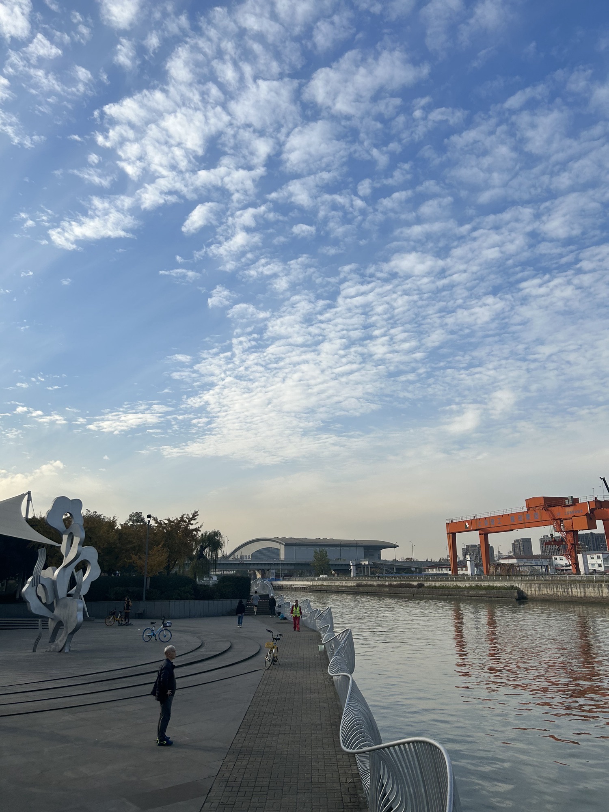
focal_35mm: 26
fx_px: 610
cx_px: 304
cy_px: 406
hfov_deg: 53.1
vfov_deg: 67.3
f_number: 1.5
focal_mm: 5.7
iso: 50
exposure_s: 1/4444
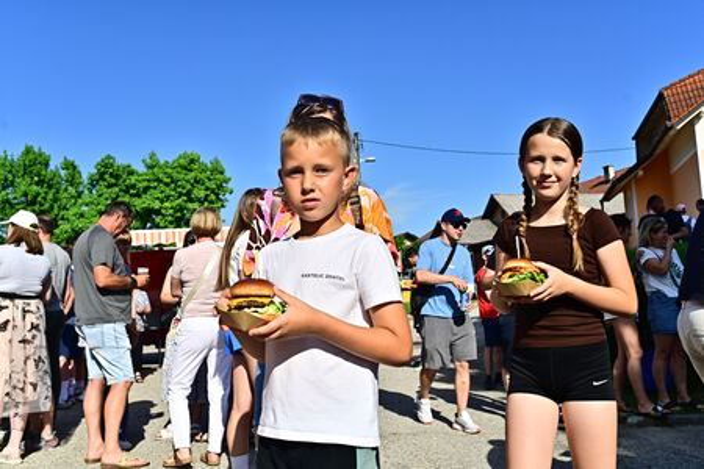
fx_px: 684
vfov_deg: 37.9
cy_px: 234
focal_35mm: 35
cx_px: 352
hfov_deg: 54.4
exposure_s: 1/4000
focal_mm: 35
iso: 400
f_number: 7.1
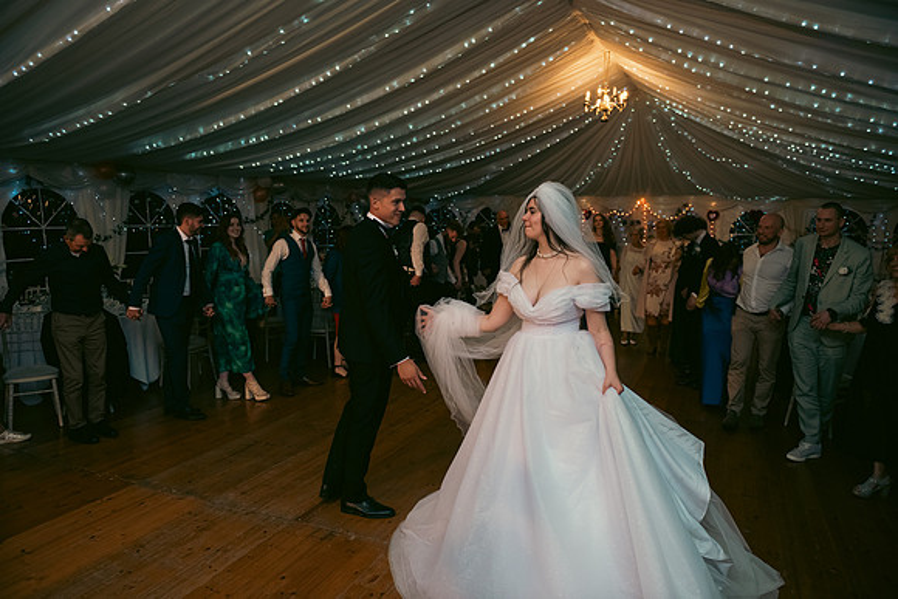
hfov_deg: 73.7
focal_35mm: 24
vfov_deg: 53.2
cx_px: 449
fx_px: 599
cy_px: 300
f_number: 3.5
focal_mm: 24
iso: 800
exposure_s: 1/160
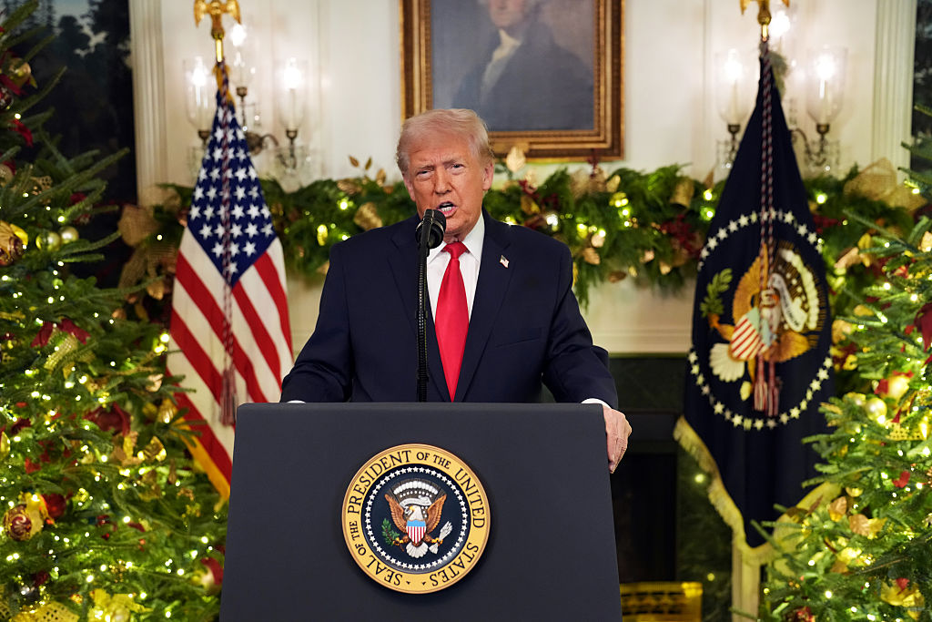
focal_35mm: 50
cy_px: 311
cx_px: 466
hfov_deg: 39.6
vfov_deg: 27.0
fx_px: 1295
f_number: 2.5
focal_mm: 50
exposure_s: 1/250
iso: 4000
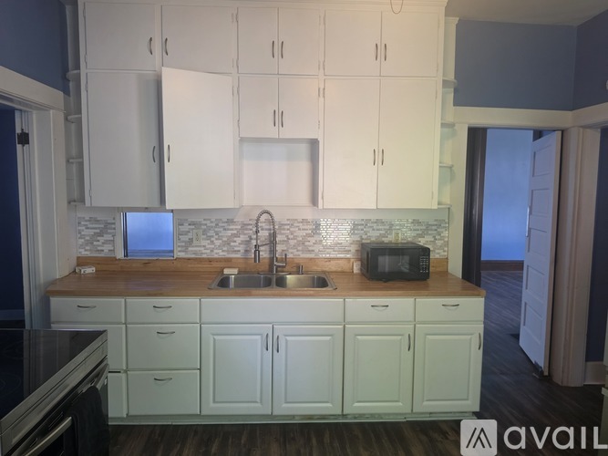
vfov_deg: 58.9
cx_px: 304
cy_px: 228
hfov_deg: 73.9
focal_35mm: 23
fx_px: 404
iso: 320
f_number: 1.4
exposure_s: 1/120
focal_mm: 6.5
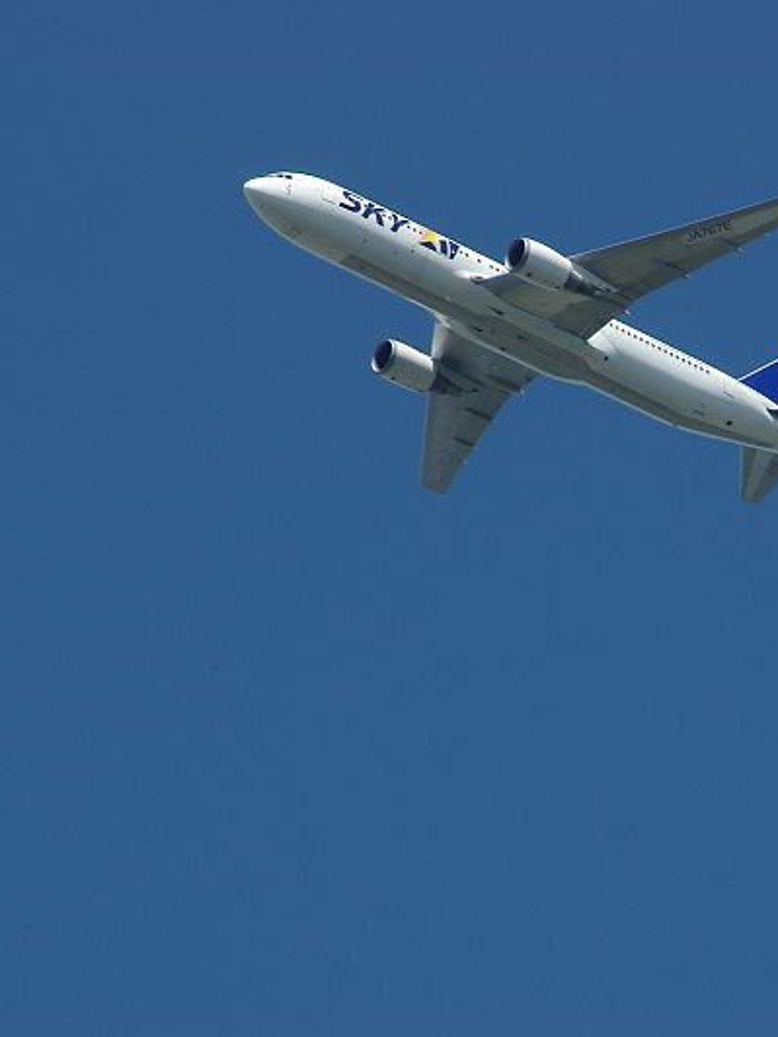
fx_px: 19508
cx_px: 640
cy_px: 518
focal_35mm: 651
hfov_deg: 2.3
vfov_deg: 3.0
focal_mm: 300
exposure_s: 1/640
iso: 200
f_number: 8
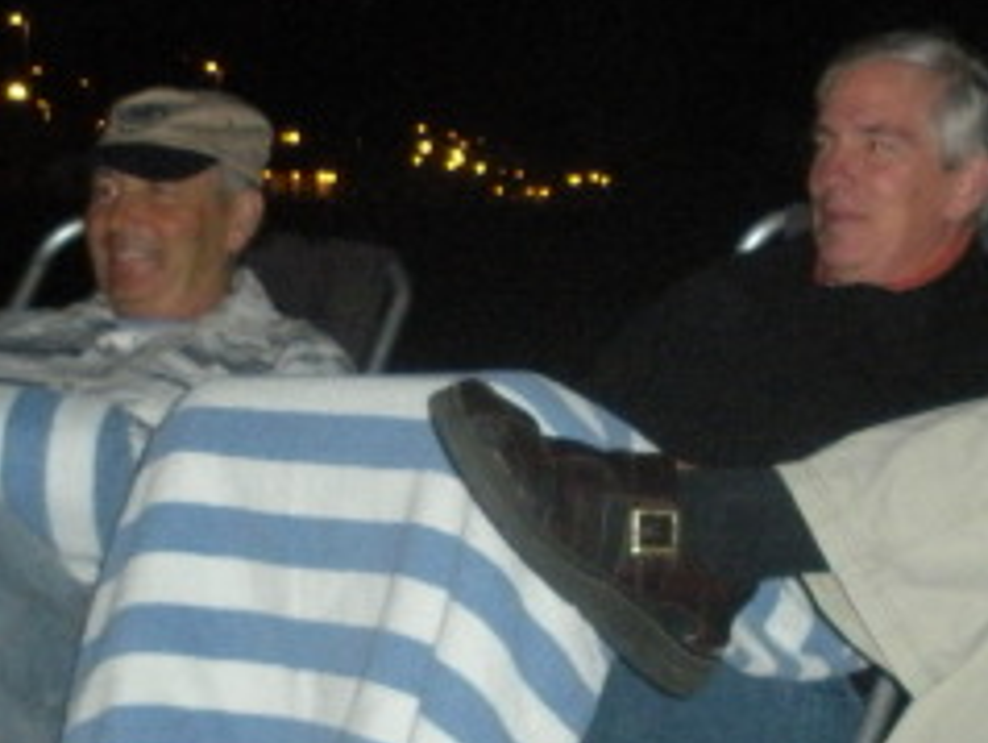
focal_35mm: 121
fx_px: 3457
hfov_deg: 16.2
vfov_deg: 12.3
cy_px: 486
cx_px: 660
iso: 413
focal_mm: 6.3
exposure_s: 1/60
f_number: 3.5
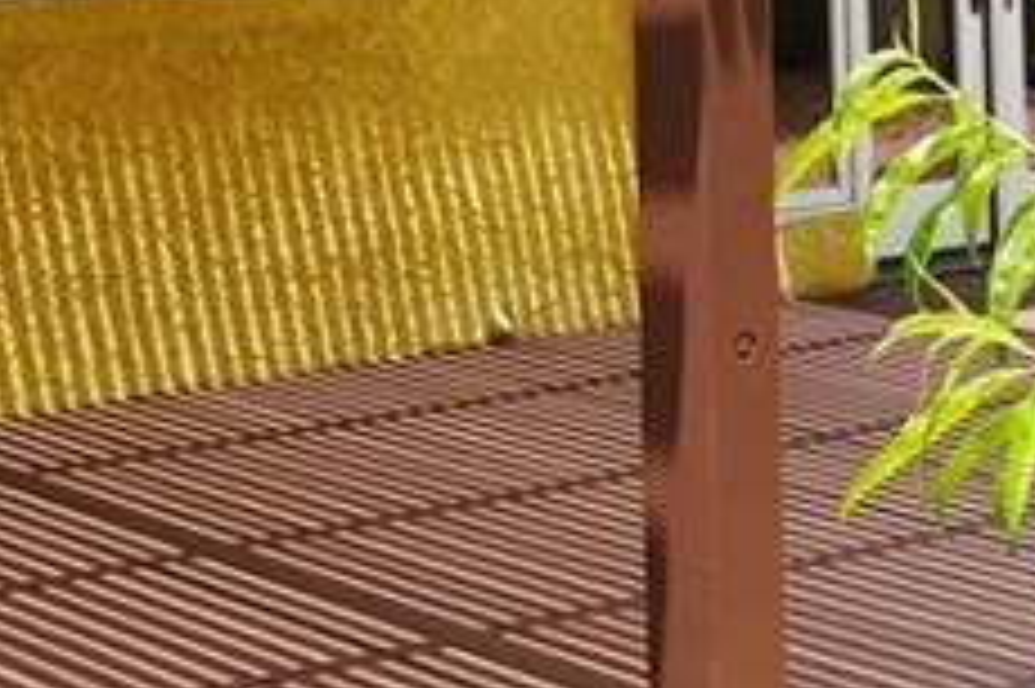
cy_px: -501
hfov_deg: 18.5
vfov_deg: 11.9
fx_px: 3074
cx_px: -54
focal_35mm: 107
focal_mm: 9
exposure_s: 1/200
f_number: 5.6
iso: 100
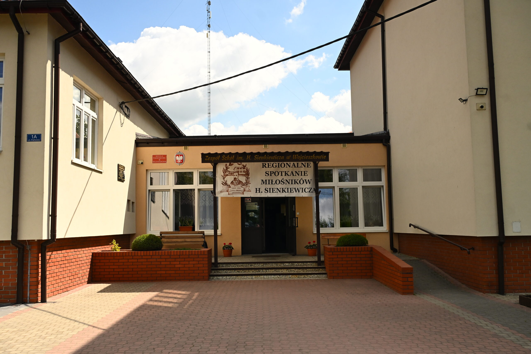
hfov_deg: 54.4
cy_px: 177
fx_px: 516
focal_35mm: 35
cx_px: 266
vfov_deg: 37.9
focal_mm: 35
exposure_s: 1/8000
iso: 1000
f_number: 5
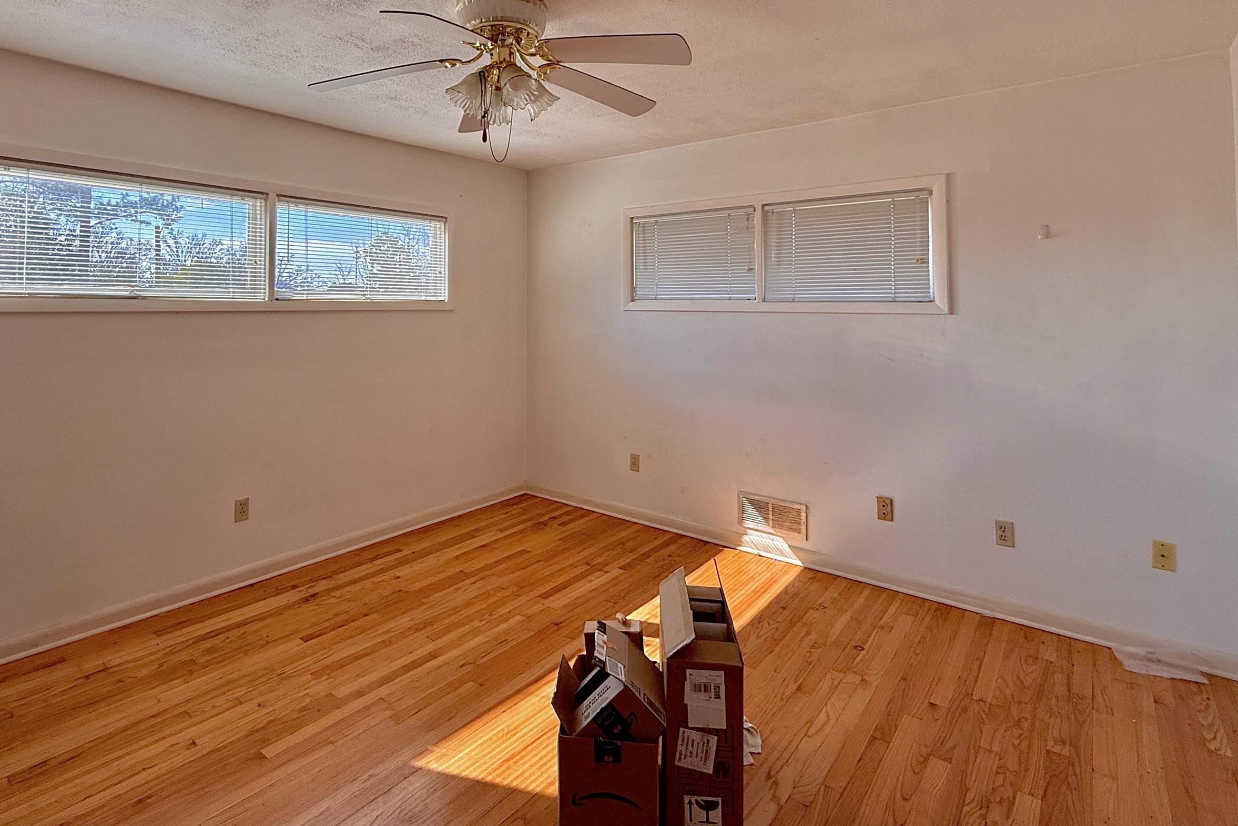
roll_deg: -0.3
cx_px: 565
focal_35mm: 19
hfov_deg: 86.7
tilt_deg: +2.1
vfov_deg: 63.1
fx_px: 653
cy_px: 281
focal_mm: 2.22
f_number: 2.2
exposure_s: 1/361
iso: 64
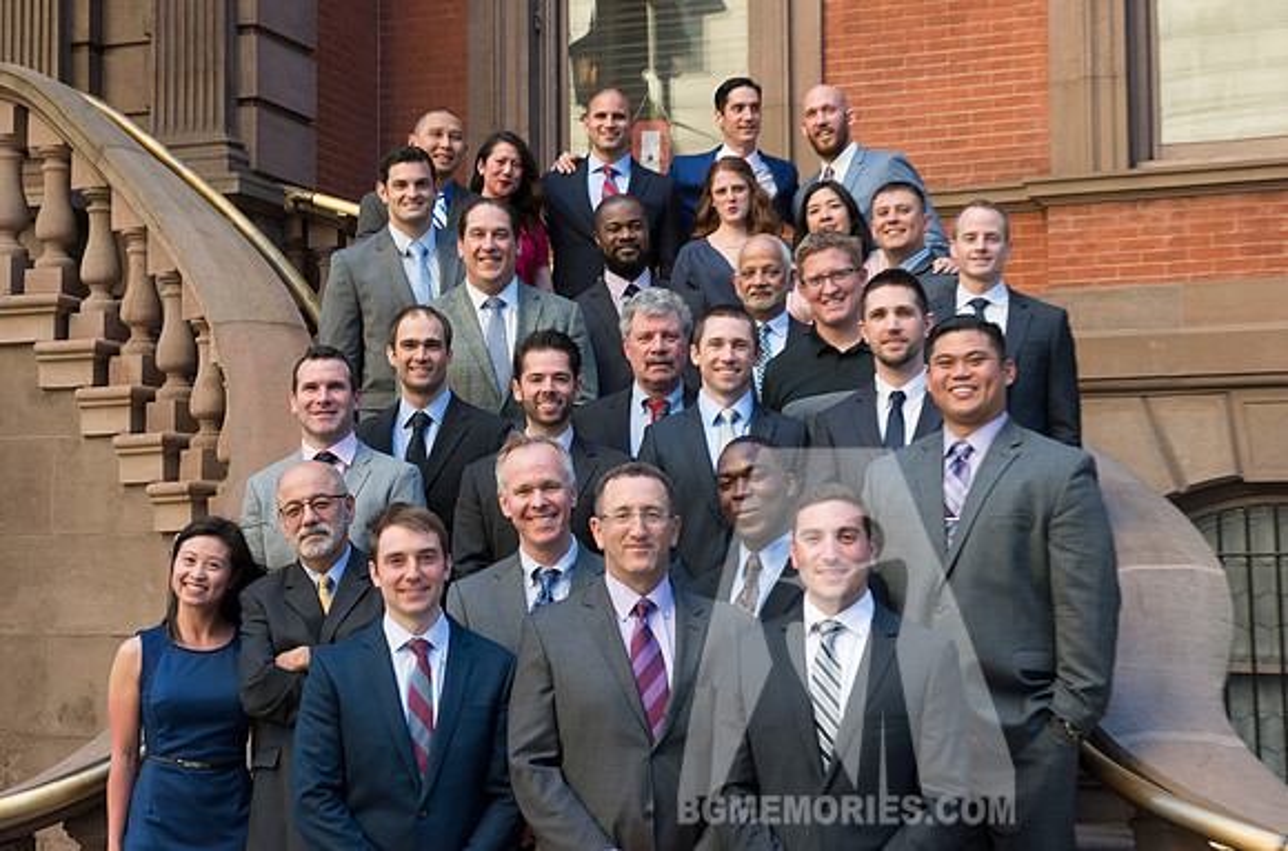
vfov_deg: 19.8
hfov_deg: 29.7
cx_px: 602
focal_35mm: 68
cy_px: 392
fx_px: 2430
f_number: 8
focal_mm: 62
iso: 800
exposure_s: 1/125
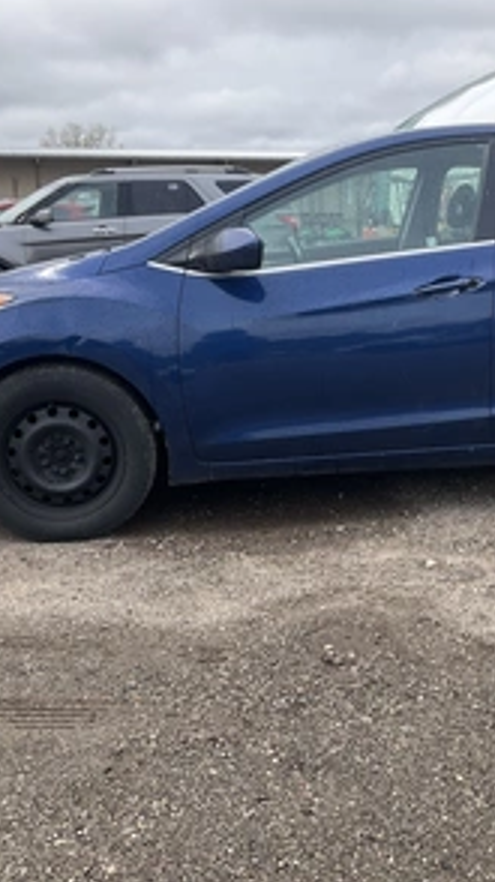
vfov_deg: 47.4
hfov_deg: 27.3
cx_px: 363
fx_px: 1005
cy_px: 438
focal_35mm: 43
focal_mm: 3
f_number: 1.8
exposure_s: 1/912
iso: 25
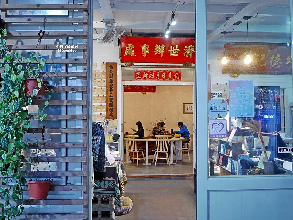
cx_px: 146
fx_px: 237
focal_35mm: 28
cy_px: 110
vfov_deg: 49.8
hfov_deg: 63.4
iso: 1000
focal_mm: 14
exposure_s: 1/60
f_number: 2.5
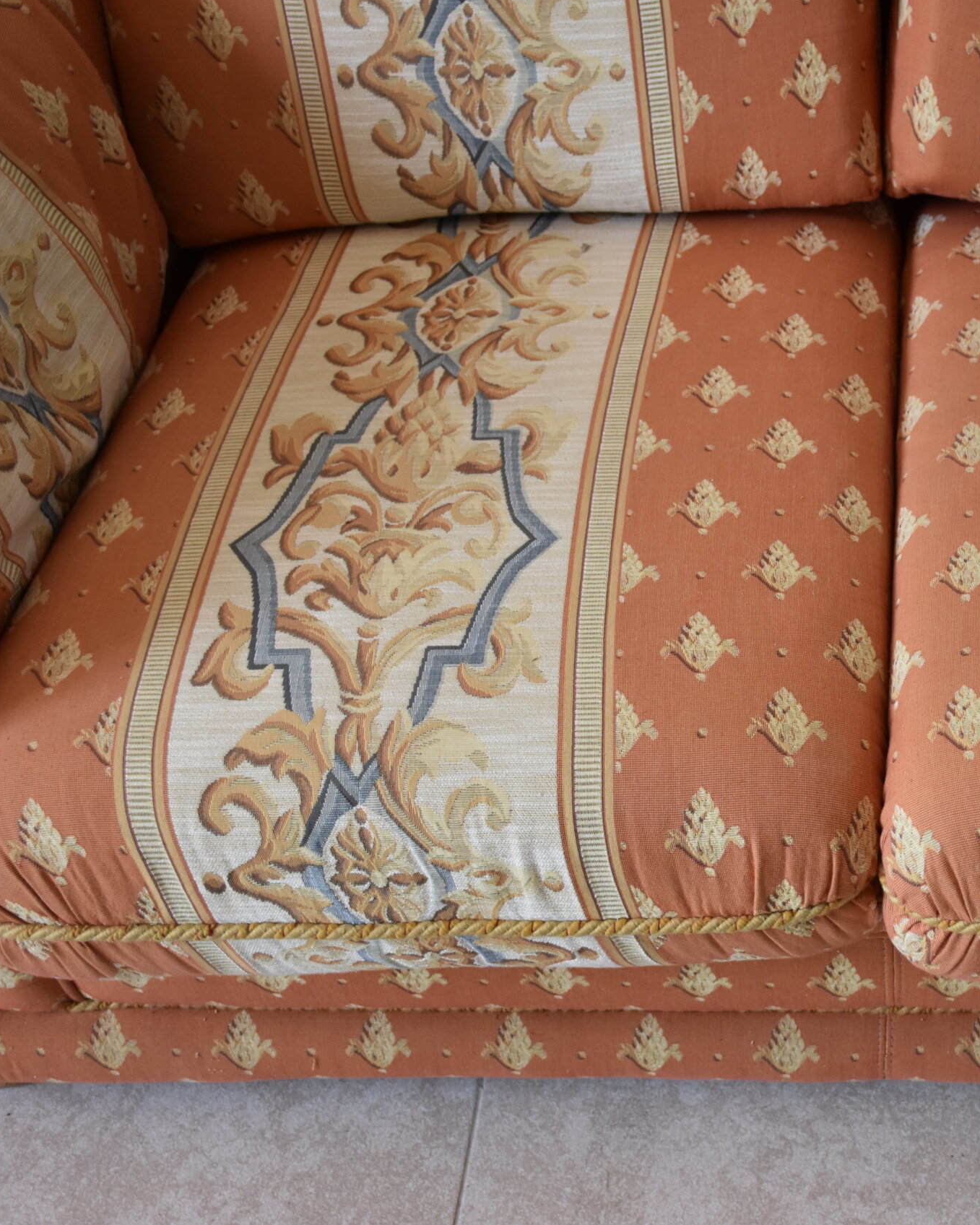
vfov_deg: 36.7
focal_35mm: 51
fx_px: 1849
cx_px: 883
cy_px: 610
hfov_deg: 28.5
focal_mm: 24
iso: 800
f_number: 4.5
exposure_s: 1/80
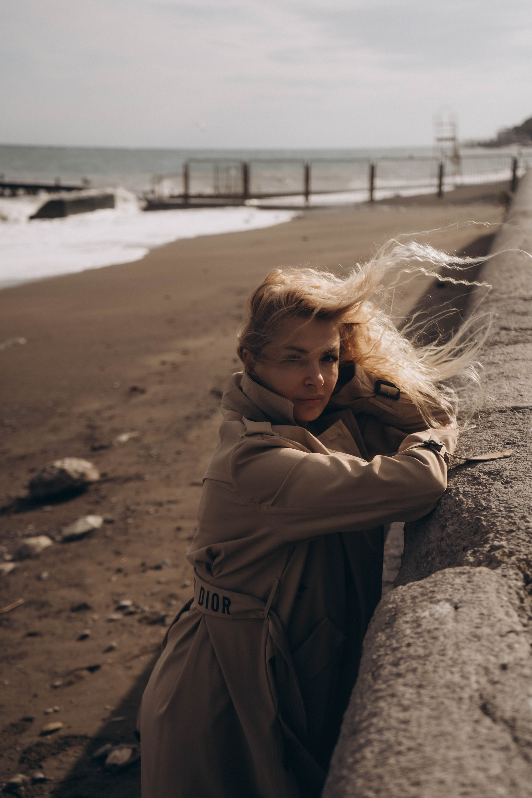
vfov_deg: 38.2
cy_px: 399
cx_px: 266
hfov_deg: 26.0
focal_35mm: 52
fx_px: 1153
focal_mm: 52
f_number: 5
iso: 100
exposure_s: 1/1250
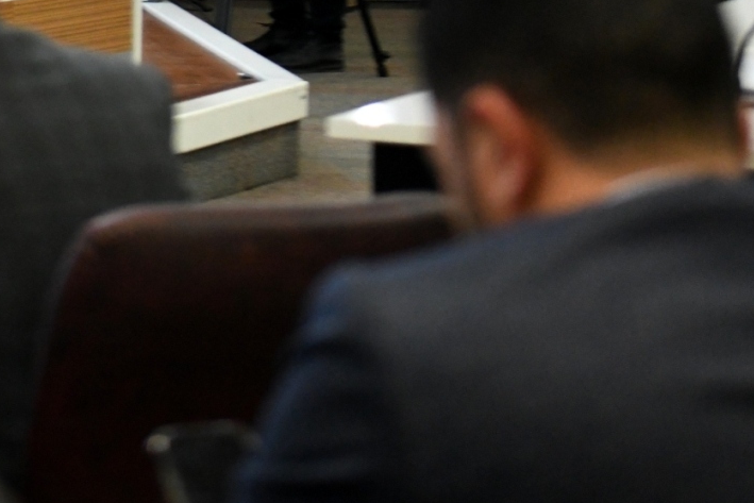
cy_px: -237
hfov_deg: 9.7
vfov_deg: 6.6
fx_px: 4315
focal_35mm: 206
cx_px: -402
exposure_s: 1/125
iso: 3200
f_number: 2.8
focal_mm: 65
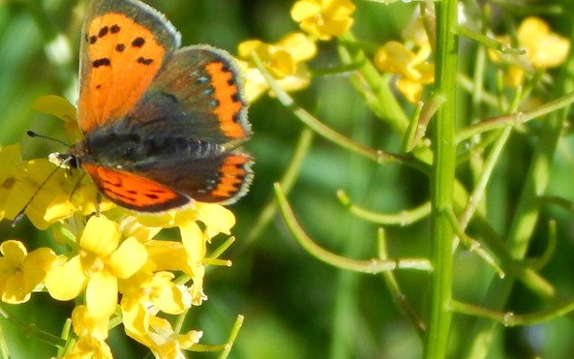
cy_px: 105
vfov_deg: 2.0
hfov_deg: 3.2
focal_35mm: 648
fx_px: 10140
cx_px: 170
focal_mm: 76.4
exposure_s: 1/400
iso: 125
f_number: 5.7
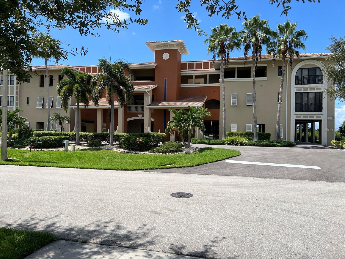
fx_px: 259
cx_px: 172
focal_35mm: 26
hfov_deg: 67.3
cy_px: 130
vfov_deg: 53.1
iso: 50
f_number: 1.5
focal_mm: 5.7
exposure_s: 1/4444
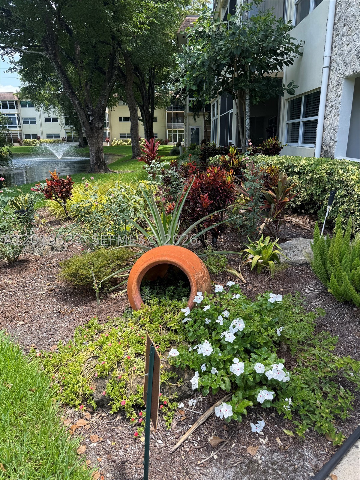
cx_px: 180
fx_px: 333
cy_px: 240
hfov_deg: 56.8
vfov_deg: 71.6
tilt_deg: -16.6
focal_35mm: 24
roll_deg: +0.5
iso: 80
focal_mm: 6.76
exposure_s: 1/715
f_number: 1.78
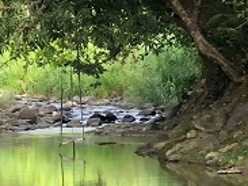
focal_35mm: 157
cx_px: 274
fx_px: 1124
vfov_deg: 9.4
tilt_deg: -4.6
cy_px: 193
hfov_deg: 12.4
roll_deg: -0.3
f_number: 1.8
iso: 20
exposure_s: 1/217
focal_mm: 4
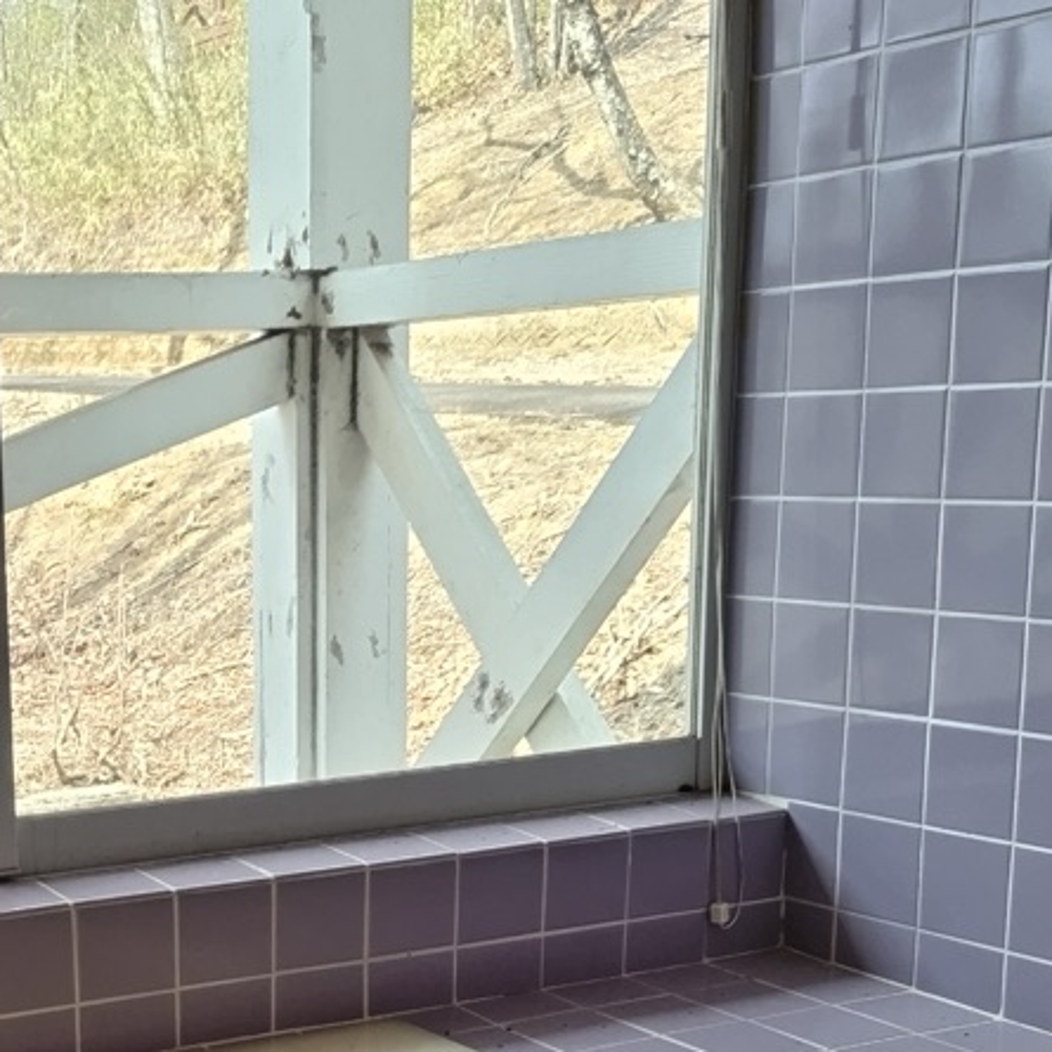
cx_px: 0
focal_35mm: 62
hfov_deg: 26.3
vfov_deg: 27.0
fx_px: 2132
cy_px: 889
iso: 169
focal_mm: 4.8
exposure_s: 1/100
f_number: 1.79
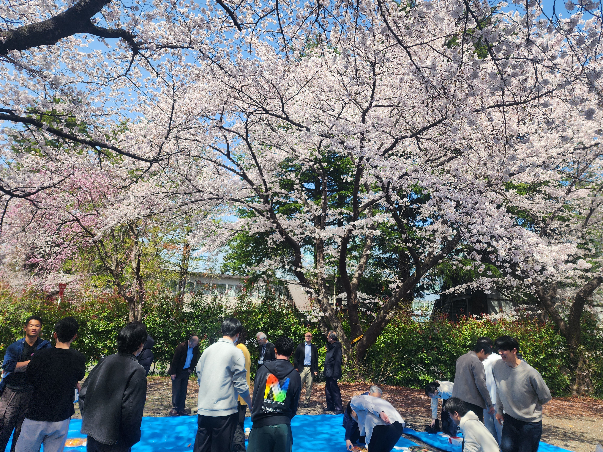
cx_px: 302
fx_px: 401
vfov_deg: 58.9
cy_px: 226
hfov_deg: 73.9
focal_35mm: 23
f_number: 1.8
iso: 12
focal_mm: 6.4
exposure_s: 1/568
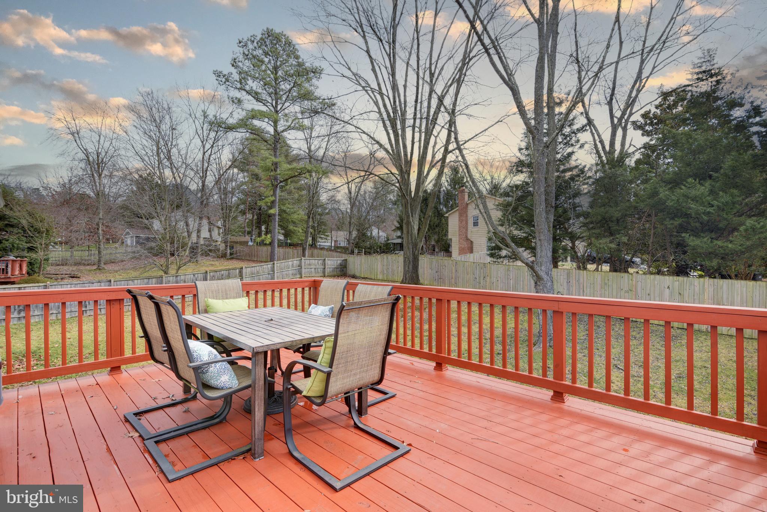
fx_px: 341
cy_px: 256
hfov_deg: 96.7
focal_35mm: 16
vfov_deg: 73.8
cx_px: 384
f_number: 7.1
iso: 200
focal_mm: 16
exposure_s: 1/80
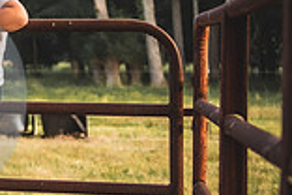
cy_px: 11
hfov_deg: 12.6
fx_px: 1241
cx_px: -168
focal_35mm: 153
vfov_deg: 8.9
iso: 100
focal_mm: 38
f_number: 2.8
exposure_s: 1/250
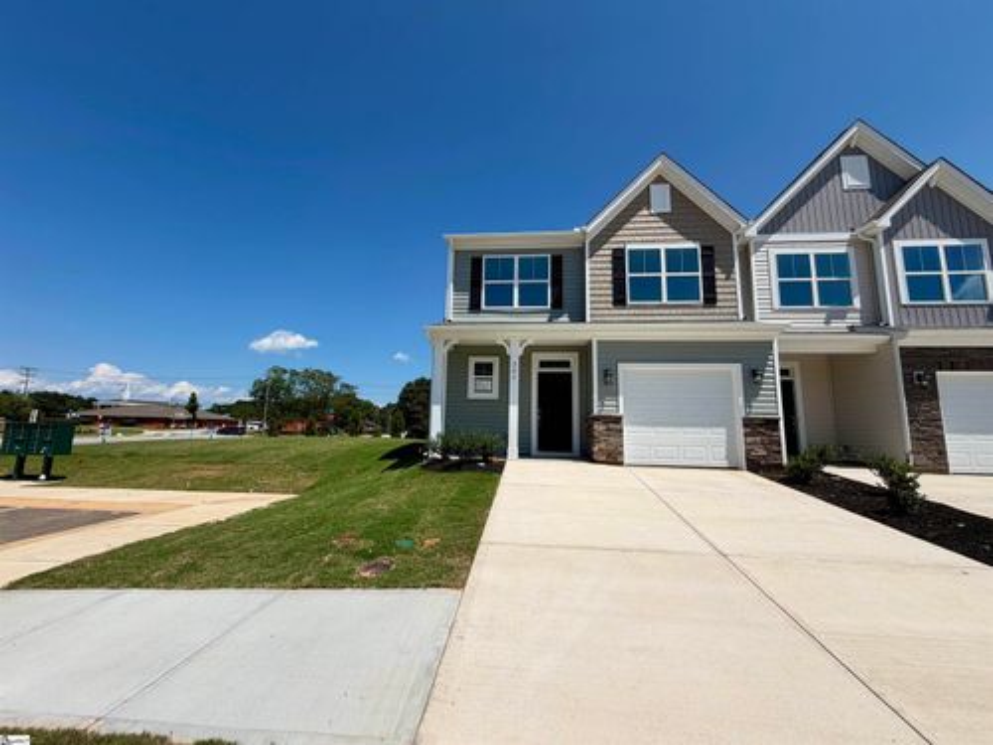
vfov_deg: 85.7
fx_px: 402
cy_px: 372
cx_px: 496
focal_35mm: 14
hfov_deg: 102.1
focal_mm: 2.22
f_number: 2.2
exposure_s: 1/1312
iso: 20
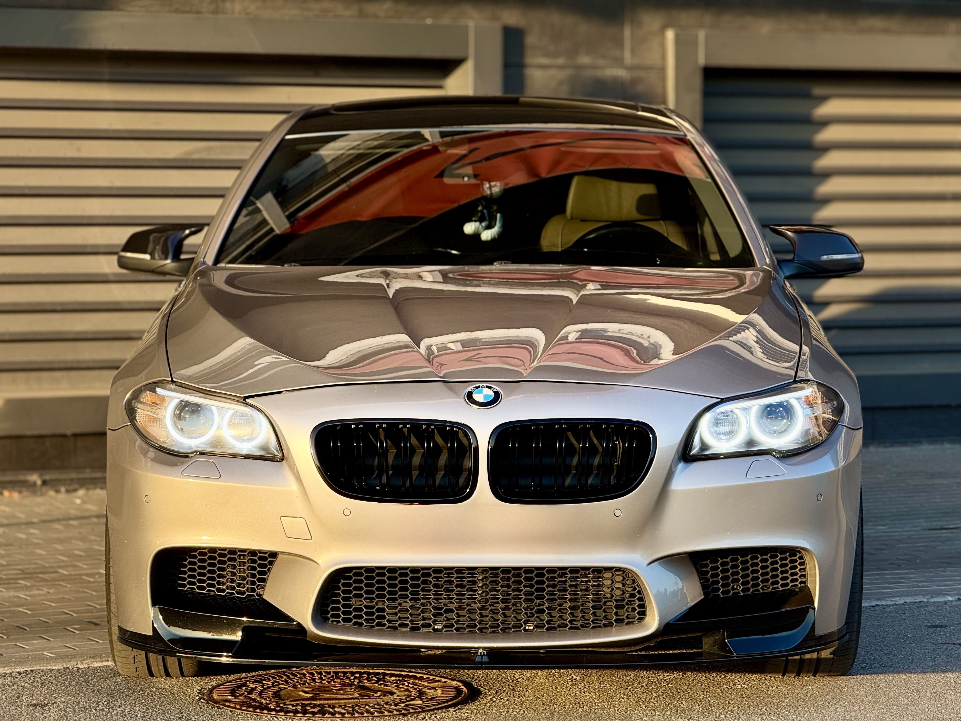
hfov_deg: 16.4
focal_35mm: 120
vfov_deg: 12.3
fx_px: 3331
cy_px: 360
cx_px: 480
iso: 50
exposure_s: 1/253
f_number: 2.8
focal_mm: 15.66
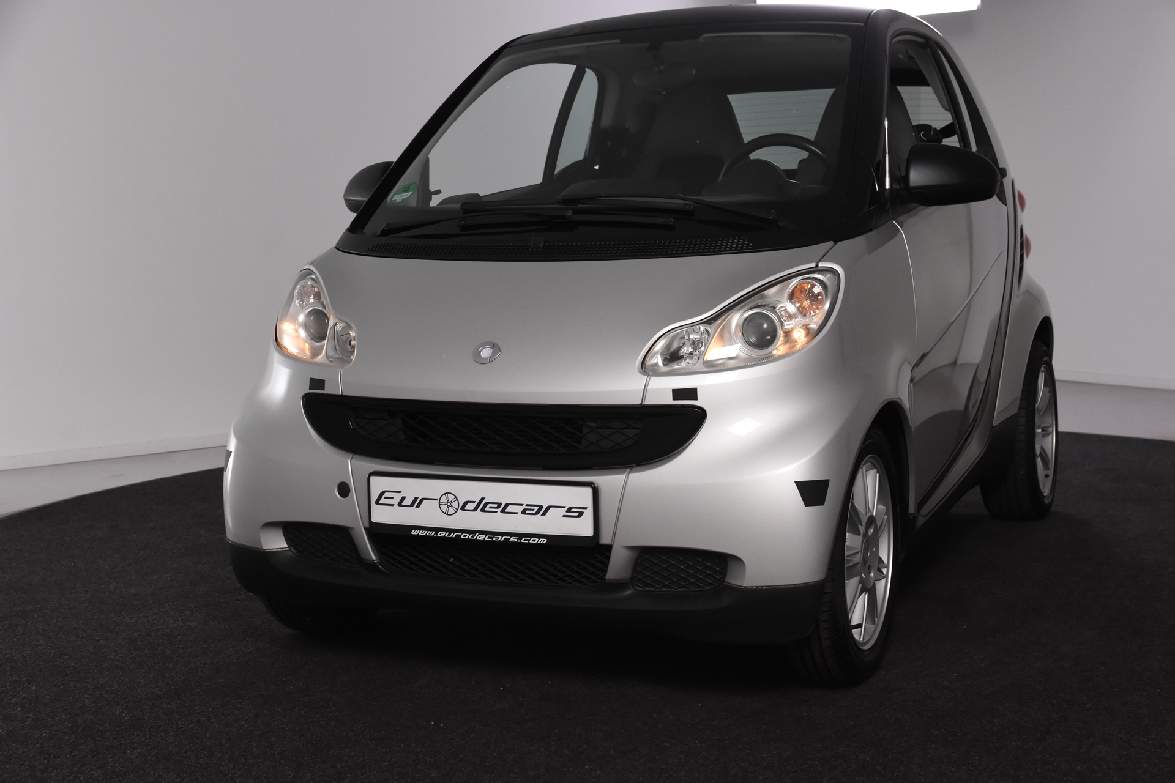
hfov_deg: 38.9
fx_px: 1664
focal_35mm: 51
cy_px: 392
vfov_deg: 26.5
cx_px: 588
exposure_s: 1/160
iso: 1600
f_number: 6.3
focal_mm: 34
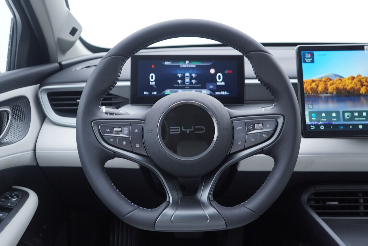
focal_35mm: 36
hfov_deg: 53.1
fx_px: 368
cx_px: 184
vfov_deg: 36.9
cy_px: 123
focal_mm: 24
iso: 160
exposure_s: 1/40
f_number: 2.8
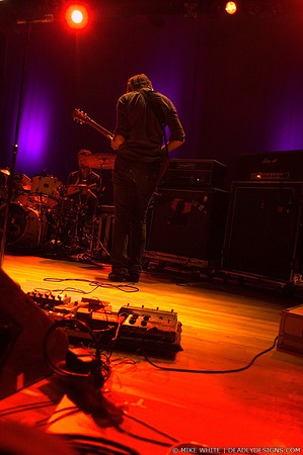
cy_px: 228
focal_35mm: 30
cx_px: 152
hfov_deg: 43.5
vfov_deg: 62.0
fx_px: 380
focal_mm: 20
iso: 1600
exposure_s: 1/50
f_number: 2.8
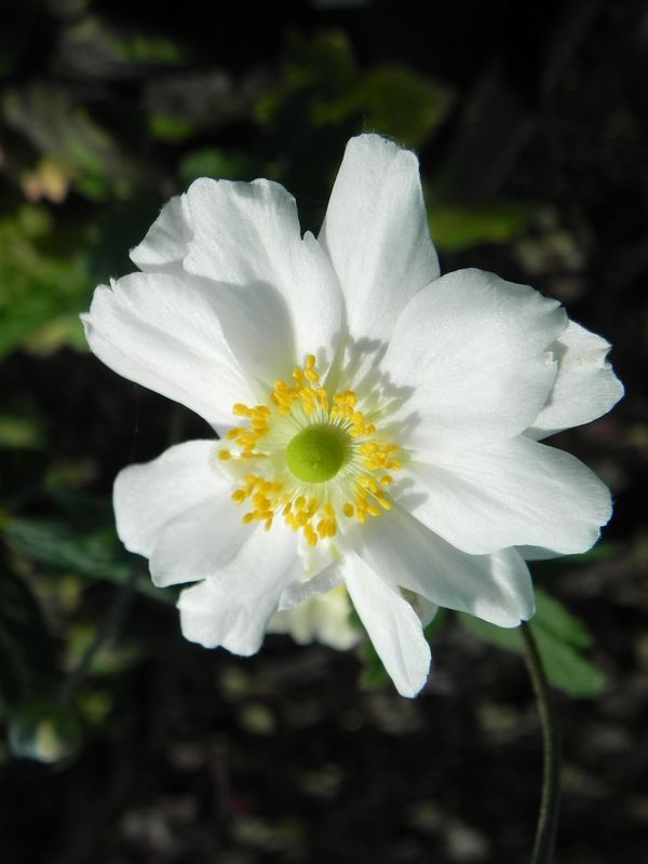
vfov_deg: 41.2
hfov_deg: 31.5
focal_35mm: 46
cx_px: 324
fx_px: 1148
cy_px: 432
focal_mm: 8.2
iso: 160
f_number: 3.2
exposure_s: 1/1600
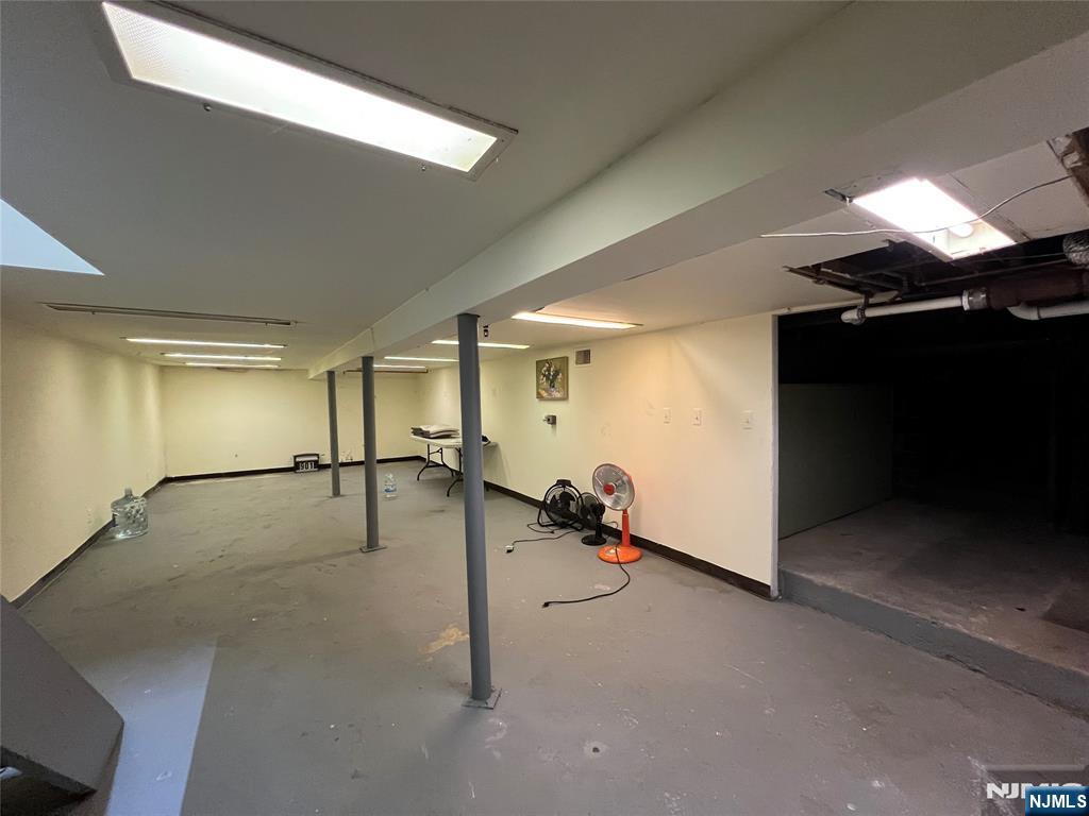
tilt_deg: -1.1
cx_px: 544
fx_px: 409
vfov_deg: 89.9
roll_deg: +1.3
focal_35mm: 13
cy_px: 408
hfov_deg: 106.2
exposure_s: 1/60
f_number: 1.8
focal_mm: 1.57
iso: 400
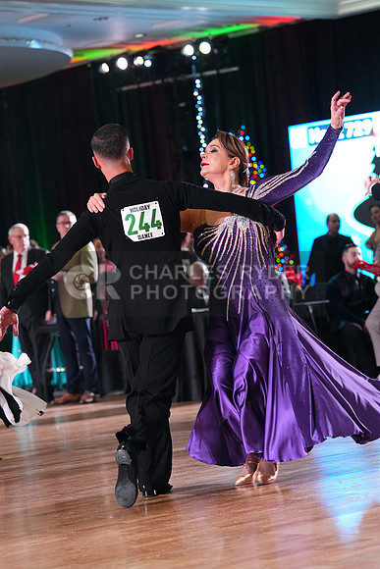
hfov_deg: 10.7
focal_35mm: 128
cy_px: 284
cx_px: 190
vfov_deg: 16.0
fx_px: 2025
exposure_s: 1/400
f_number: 4
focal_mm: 128
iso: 6400
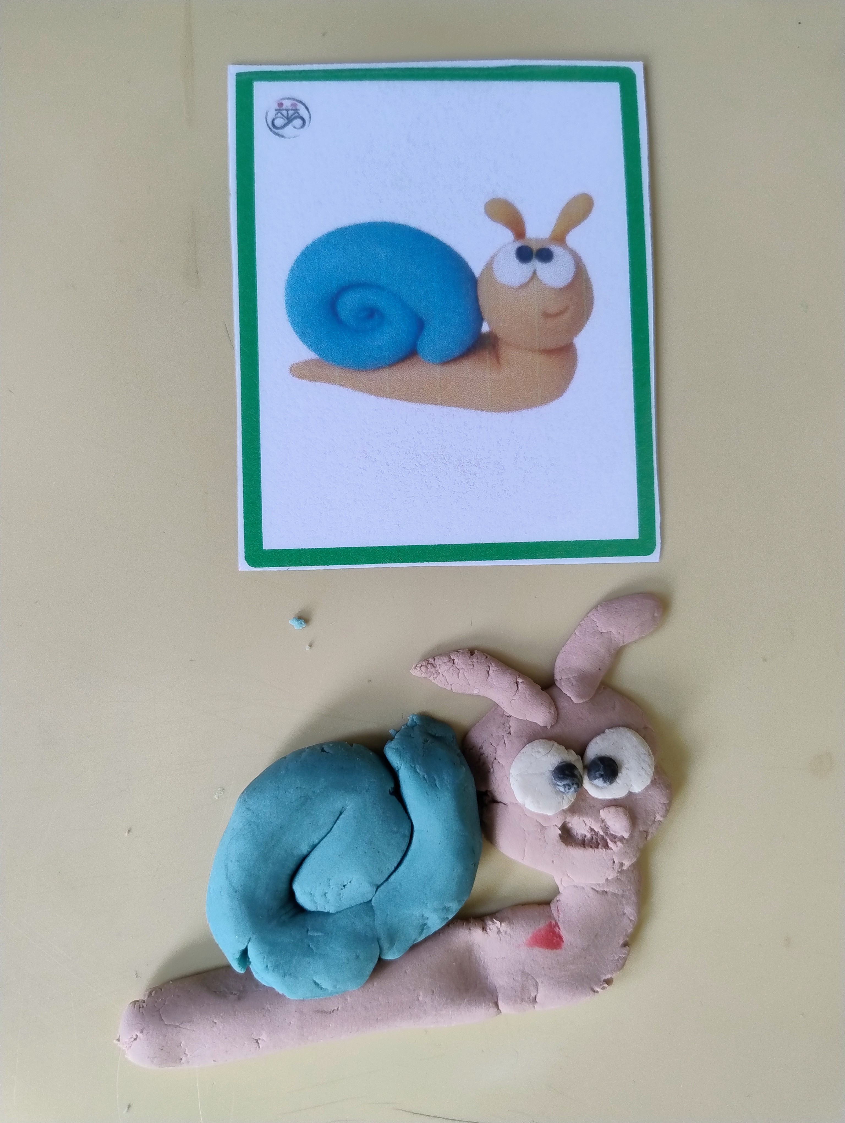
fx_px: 779
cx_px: 422
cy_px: 562
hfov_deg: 56.9
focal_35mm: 24
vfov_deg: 71.5
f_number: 1.8
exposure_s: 1/120
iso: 422
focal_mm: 5.56
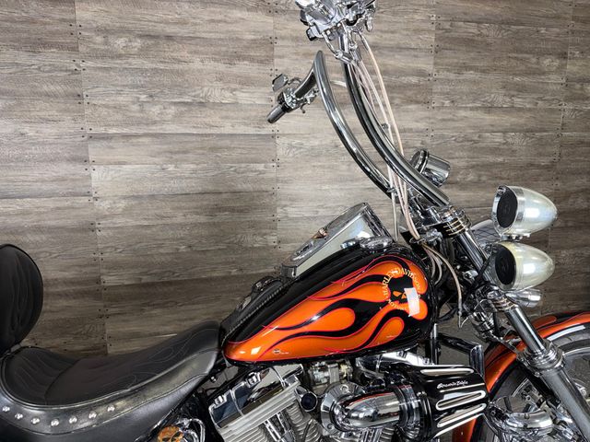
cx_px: 295
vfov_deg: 56.8
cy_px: 221
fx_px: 409
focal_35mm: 24
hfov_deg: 71.6
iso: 64
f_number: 1.78
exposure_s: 1/27
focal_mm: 6.76
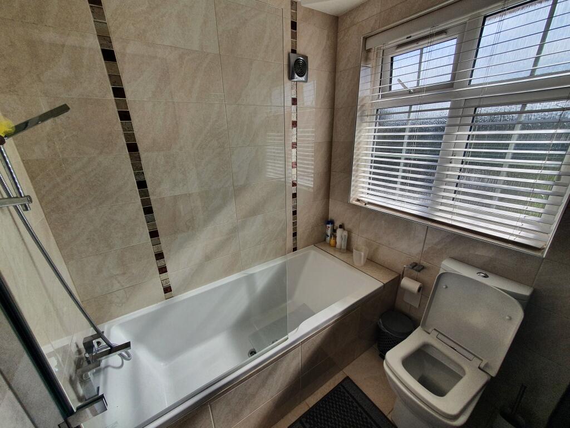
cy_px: 214
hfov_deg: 106.2
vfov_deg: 89.9
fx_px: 214
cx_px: 285
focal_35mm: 13
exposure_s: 1/688
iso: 50
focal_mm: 1.8
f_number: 2.2
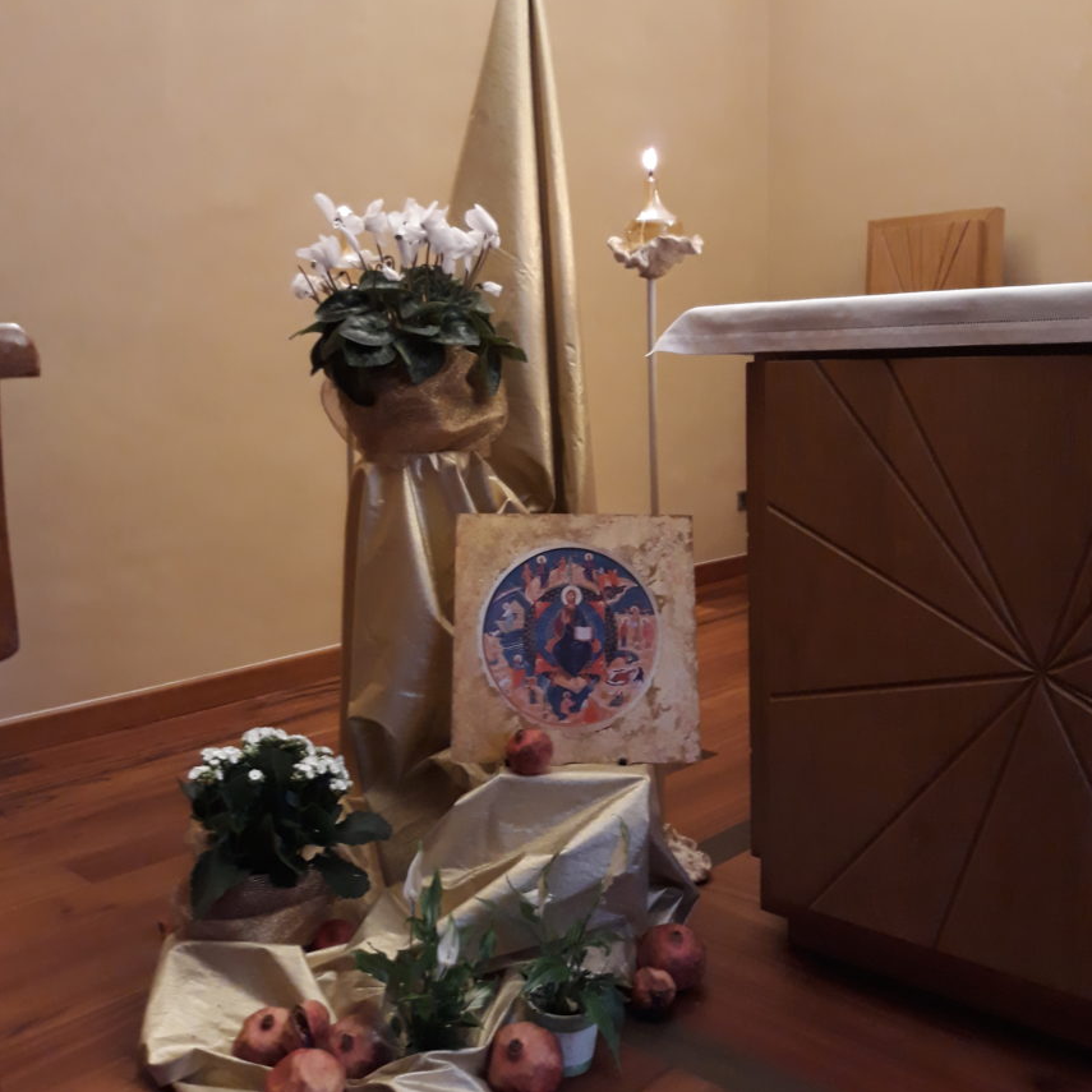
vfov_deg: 50.7
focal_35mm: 32
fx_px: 1142
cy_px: 421
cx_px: 548
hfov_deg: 51.1
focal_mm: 3.71
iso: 250
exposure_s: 1/25
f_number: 1.7
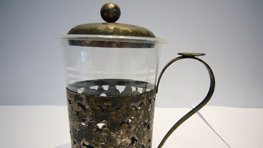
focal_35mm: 32
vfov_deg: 36.3
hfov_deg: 61.0
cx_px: 132
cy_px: 99
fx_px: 223
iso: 80
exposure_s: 1/15
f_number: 2.8
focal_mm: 4.7
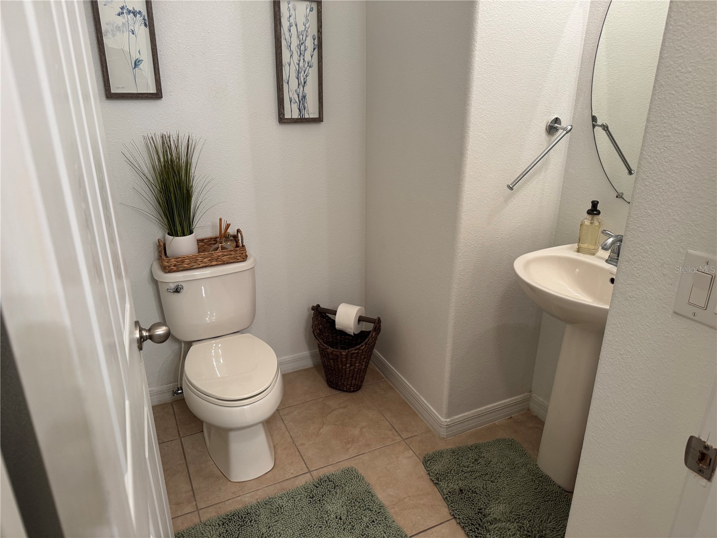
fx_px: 497
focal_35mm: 24
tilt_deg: -22.0
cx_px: 358
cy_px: 269
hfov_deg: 71.6
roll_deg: -0.2
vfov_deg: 56.8
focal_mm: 6.76
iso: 125
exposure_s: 1/60
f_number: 1.78
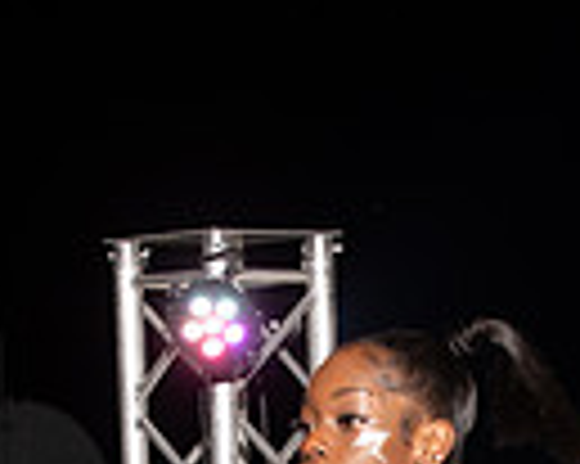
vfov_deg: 5.8
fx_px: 4477
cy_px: 996
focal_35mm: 261
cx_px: 492
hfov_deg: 7.4
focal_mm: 80
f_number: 6.3
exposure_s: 1/200
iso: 1000
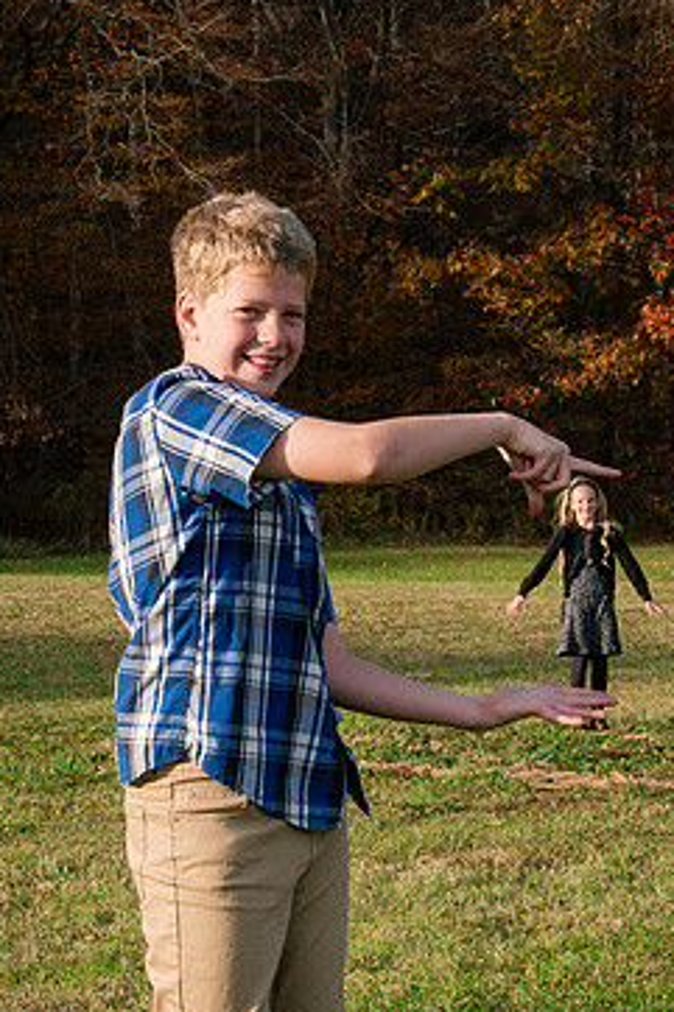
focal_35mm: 134
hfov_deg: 10.2
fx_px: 3766
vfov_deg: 15.3
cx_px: 468
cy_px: 515
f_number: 22
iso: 3200
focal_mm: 70
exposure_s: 1/400
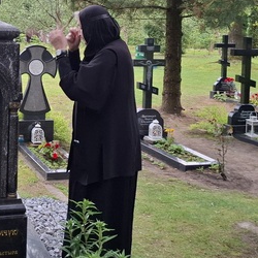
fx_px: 438
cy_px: 49
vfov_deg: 31.8
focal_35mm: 52
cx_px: 6
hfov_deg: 30.7
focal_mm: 5.54
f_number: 1.8
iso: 125
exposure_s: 1/100
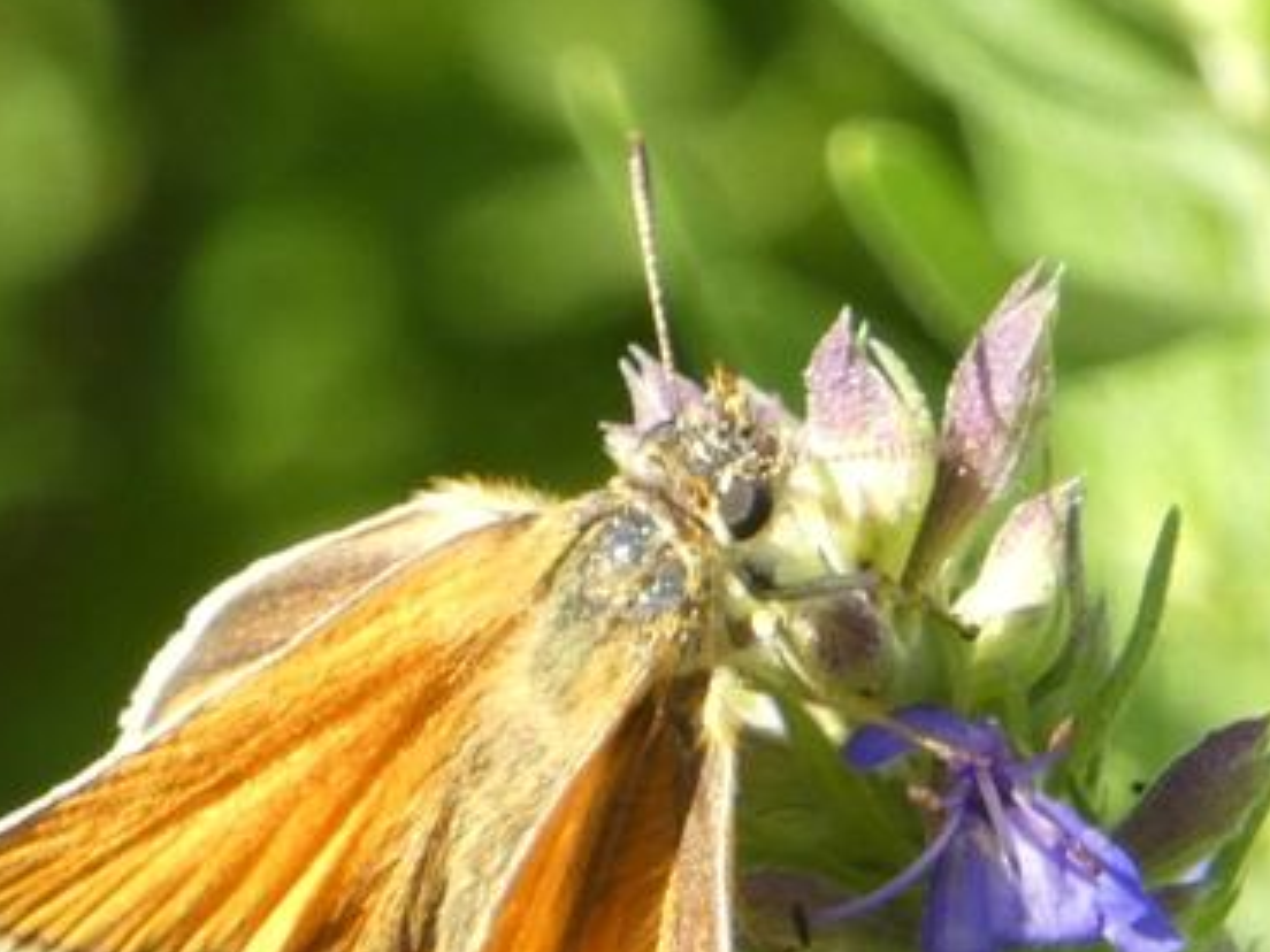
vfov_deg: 1.6
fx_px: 35001
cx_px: 645
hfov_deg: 2.1
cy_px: 807
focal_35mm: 954
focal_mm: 98.3
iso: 200
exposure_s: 1/100
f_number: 5.6
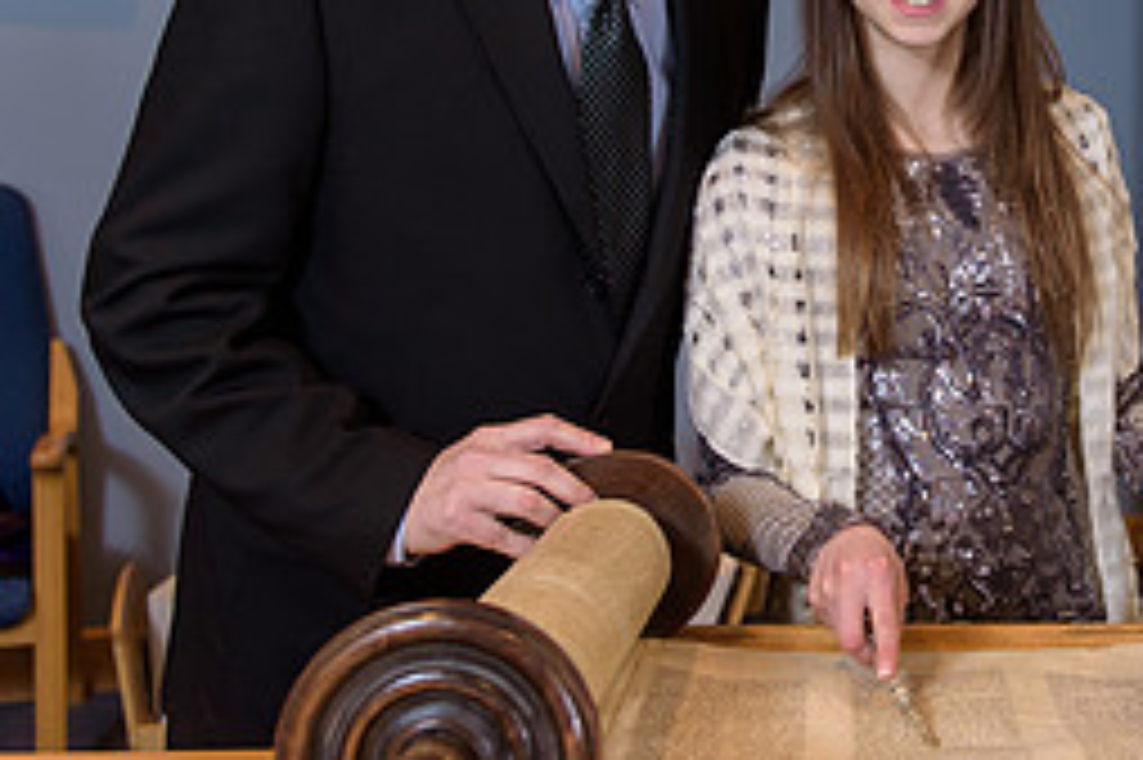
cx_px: 981
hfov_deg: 30.3
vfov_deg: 20.9
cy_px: 115
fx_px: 2031
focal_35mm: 64
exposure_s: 1/200
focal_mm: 28
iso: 800
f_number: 3.2
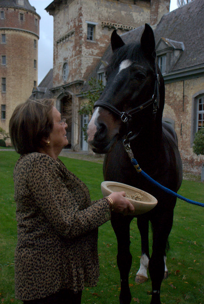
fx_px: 355
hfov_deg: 32.0
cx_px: 102
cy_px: 152
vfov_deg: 46.3
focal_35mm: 42
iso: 1600
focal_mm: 28
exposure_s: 1/400
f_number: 4
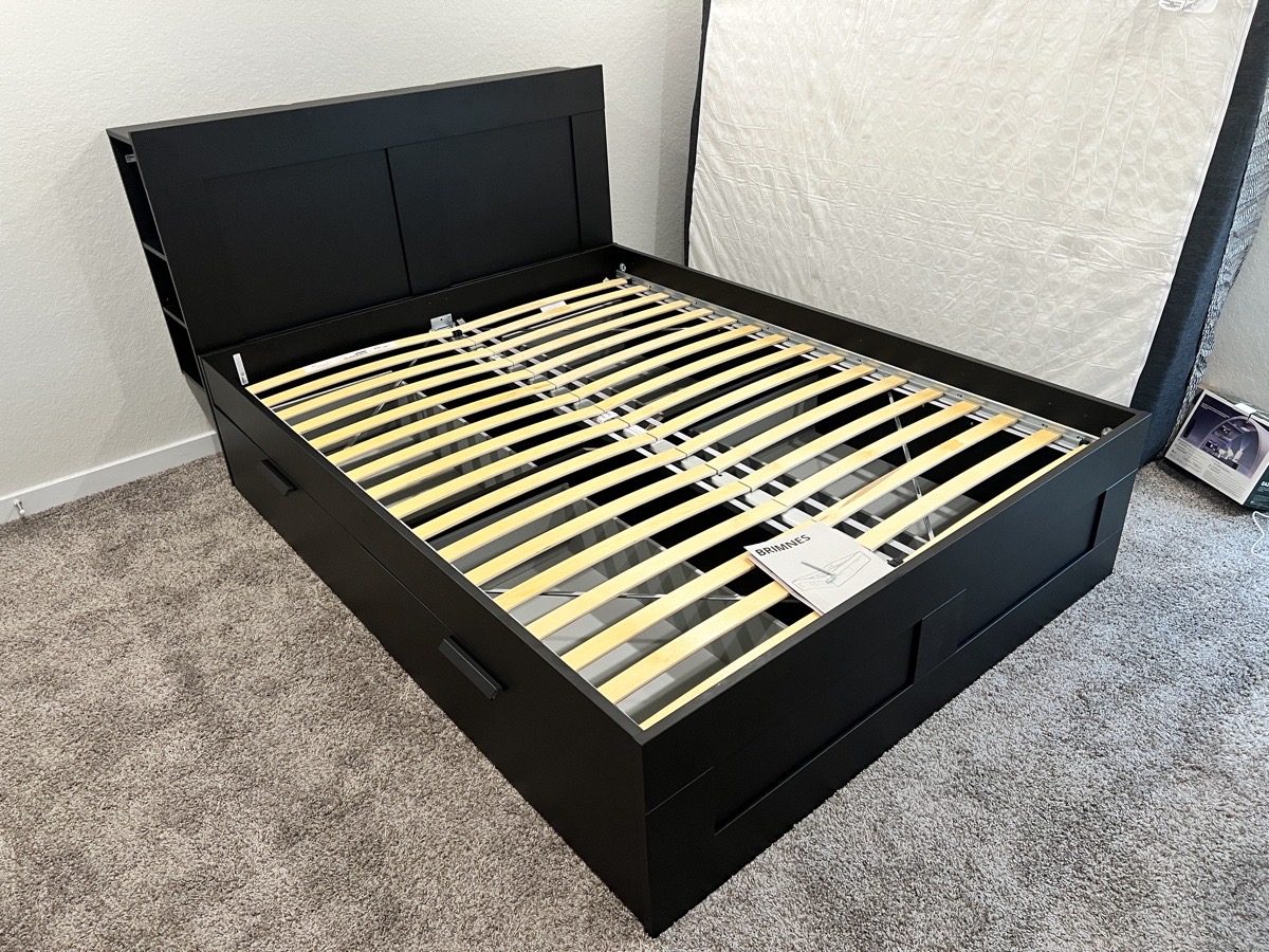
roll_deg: +3.0
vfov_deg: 53.1
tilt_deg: -30.4
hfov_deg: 67.3
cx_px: 634
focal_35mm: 26
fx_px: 953
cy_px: 476
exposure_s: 1/60
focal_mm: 5.7
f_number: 1.5
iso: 160
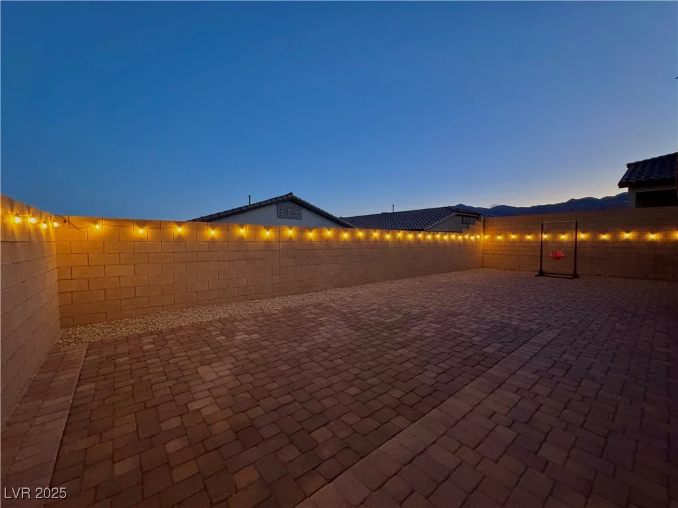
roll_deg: +0.1
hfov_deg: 102.1
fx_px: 274
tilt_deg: -3.0
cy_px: 254
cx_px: 339
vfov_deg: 85.7
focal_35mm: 14
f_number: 2.2
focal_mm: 2.22
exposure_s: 1/60
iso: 800
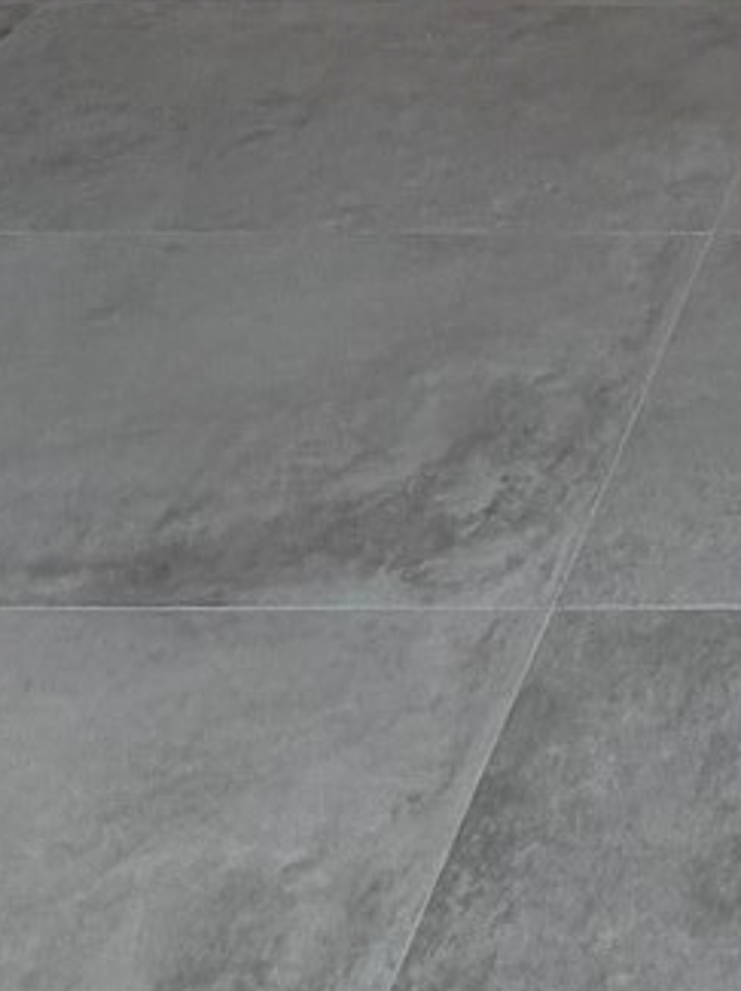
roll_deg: -1.0
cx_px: 1253
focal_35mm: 69
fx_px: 1973
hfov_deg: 17.9
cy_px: -820
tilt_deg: -2.7
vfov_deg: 20.0
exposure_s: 1/120
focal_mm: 2.22
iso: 50
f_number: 2.2
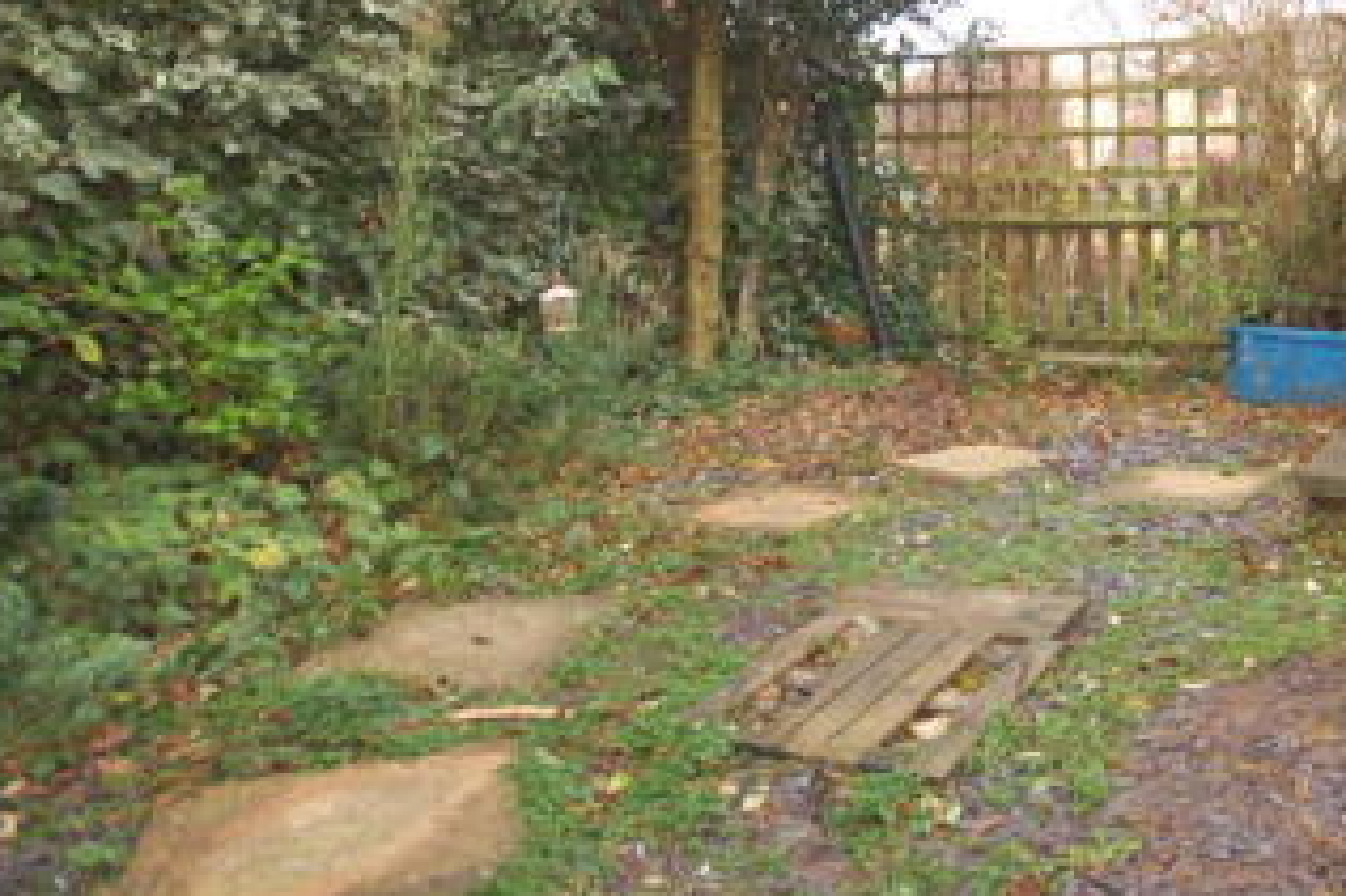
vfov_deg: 41.5
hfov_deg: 56.0
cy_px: 268
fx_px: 1158
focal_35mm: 31
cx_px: 1074
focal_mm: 10
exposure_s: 1/60
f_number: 4
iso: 400
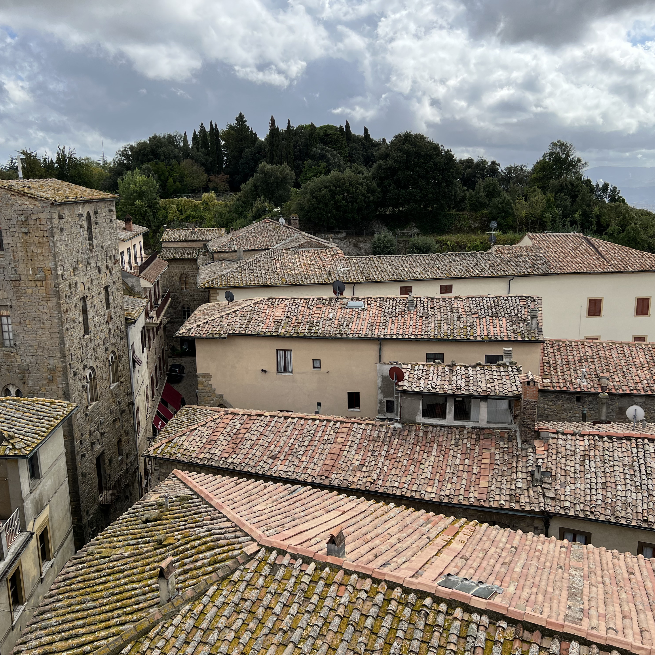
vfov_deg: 52.5
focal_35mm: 31
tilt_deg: -12.3
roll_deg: +1.8
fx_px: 664
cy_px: 325
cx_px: 309
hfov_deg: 52.5
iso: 50
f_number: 1.5
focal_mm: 5.7
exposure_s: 1/2915
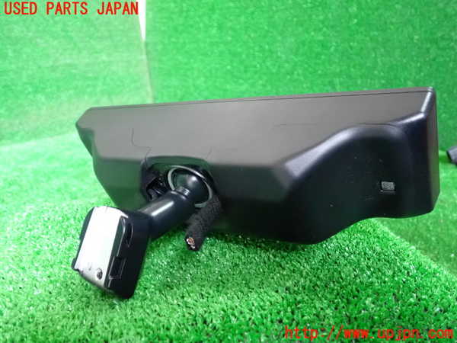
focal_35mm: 30
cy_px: 172
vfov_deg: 46.8
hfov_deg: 60.0
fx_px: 396
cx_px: 228
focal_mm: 5.4
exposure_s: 1/80
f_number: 2.3
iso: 1600
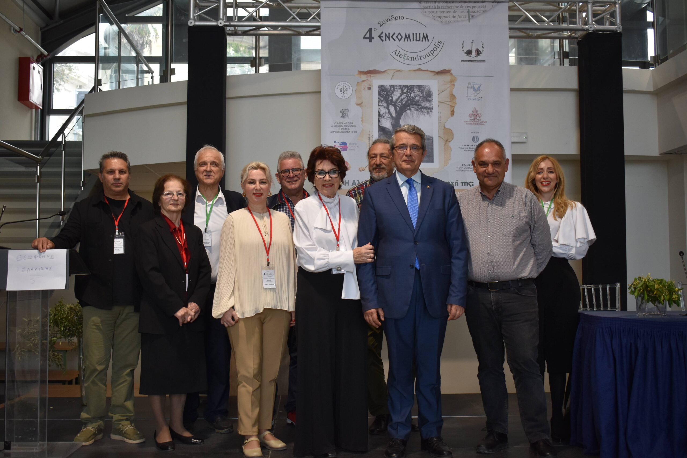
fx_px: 773
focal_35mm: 40
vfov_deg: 33.0
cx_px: 344
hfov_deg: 47.9
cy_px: 229
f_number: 4
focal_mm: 27
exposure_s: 1/250
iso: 500
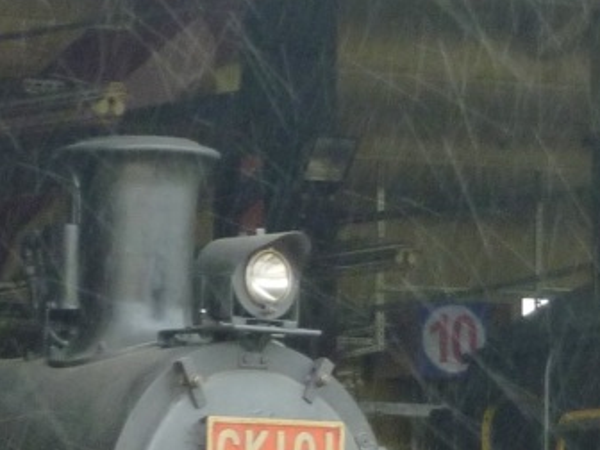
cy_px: 399
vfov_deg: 4.9
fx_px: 5269
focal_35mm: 304
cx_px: 1309
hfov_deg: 6.3
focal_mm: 12.2
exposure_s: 1/50
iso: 160
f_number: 5.4
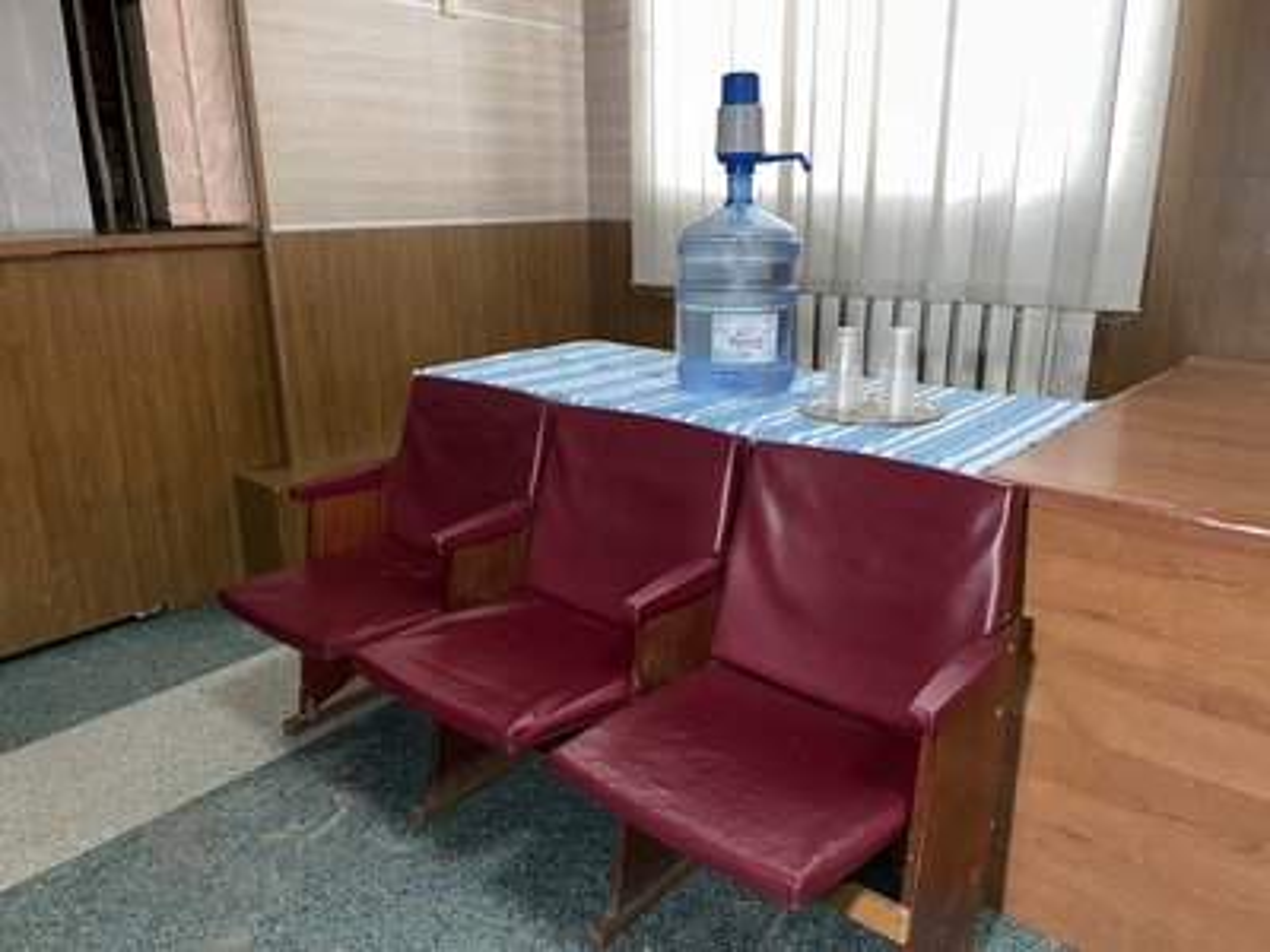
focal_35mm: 26
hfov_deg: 67.3
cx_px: 635
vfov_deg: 53.1
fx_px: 954
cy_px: 476
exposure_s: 1/50
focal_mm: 4.2
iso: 400
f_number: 1.6
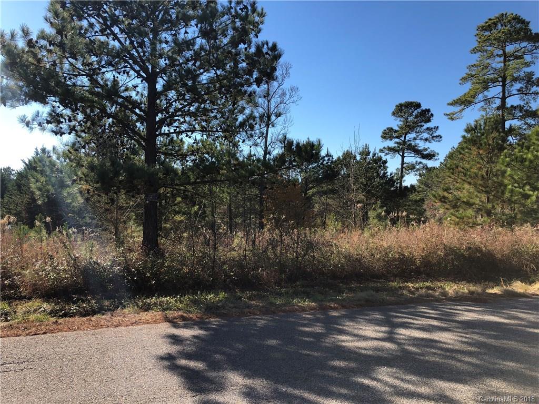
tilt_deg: +0.3
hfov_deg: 63.4
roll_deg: -0.8
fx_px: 436
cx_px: 270
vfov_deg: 49.7
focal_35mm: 28
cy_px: 202
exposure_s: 1/1091
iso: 20
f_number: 1.8
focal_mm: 3.99
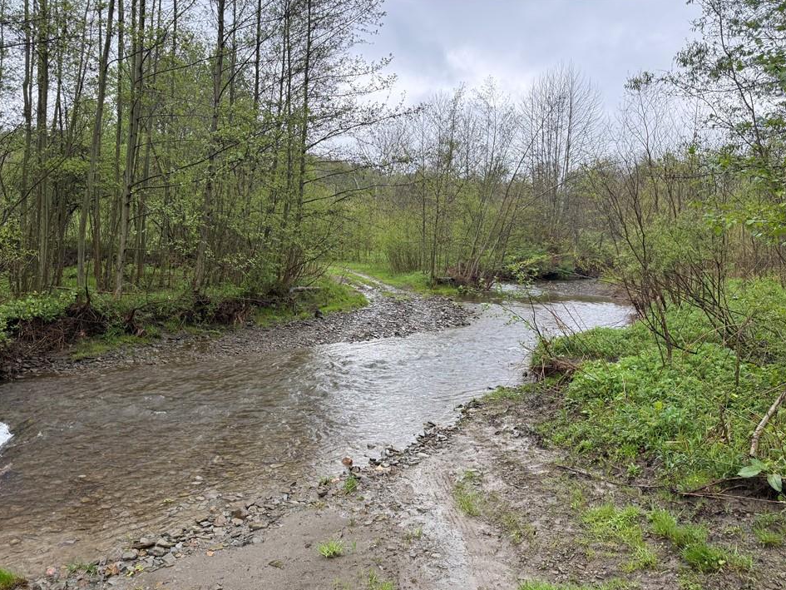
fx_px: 590
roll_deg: -1.6
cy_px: 316
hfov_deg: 67.3
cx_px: 383
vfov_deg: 53.0
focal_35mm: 26
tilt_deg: -6.5
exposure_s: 1/481
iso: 100
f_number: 1.78
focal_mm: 6.76
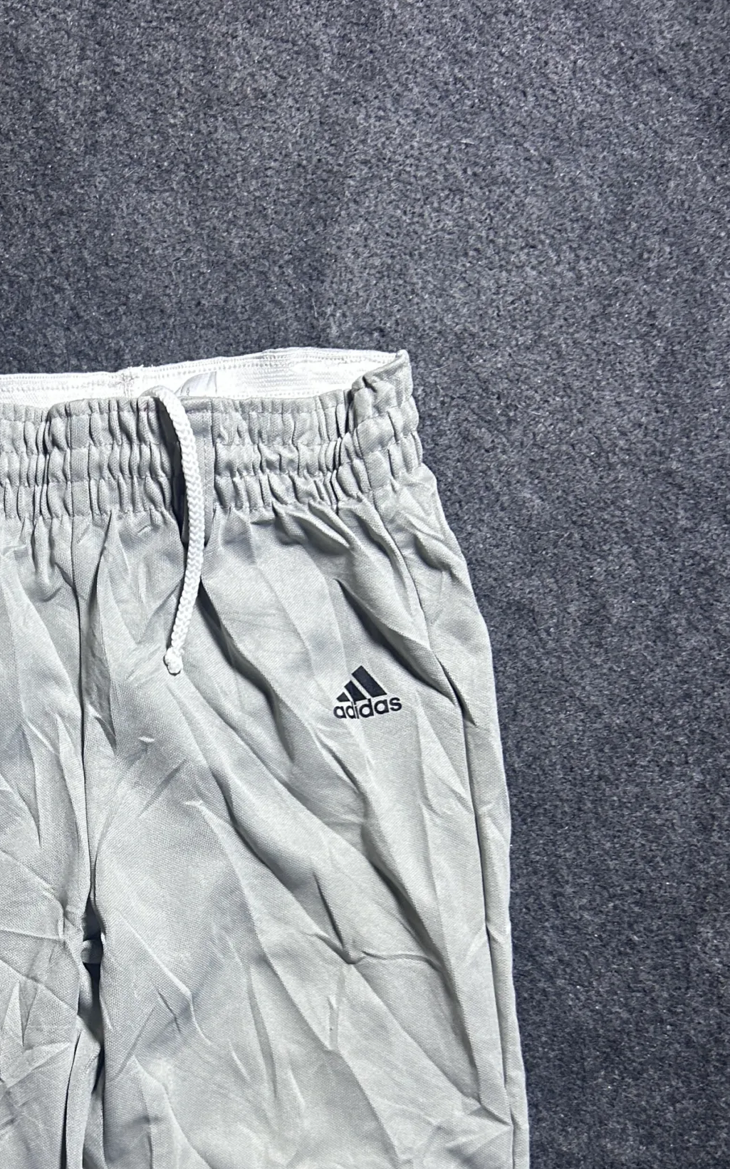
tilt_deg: -65.3
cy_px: 868
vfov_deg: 44.8
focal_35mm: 43
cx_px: 134
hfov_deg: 29.1
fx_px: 1369
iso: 200
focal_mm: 5.7
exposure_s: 1/50
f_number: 1.5
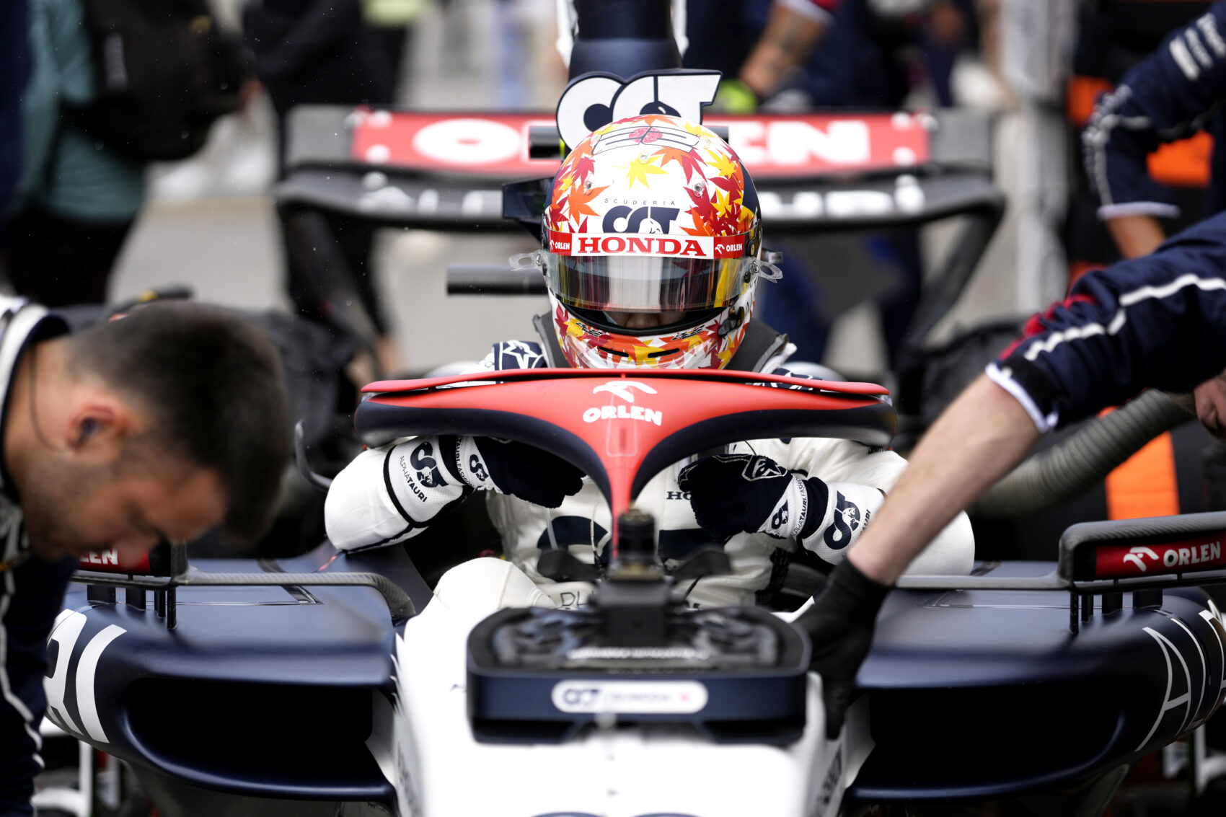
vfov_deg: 10.2
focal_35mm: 135
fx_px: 4597
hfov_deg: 15.2
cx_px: 613
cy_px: 408
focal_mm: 135
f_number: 1.8
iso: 100
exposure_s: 1/5000
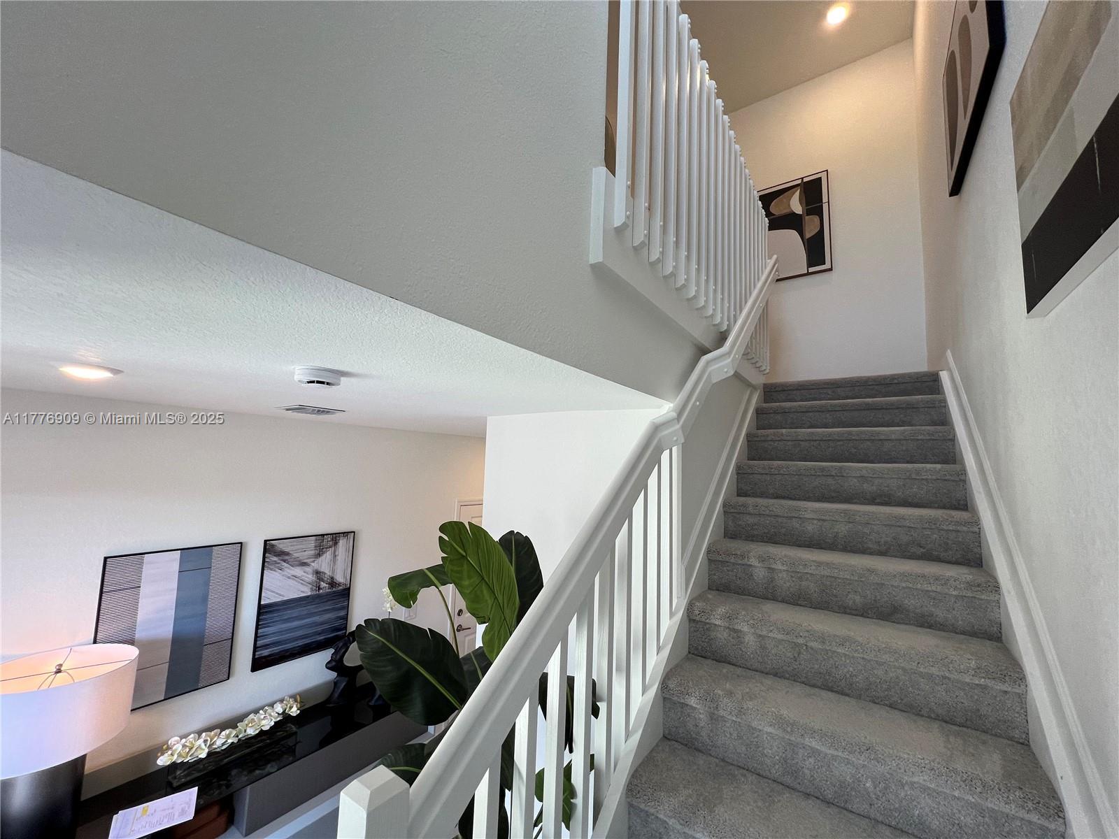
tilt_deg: +5.6
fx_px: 420
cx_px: 560
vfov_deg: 89.9
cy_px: 420
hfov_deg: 106.2
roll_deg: -1.7
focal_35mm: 13
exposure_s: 1/120
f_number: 1.8
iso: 80
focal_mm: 1.57
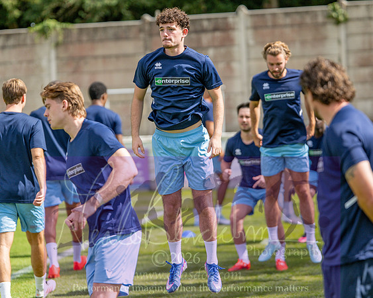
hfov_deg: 13.5
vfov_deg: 10.8
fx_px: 1579
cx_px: 186
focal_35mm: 143
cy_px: 149
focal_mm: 85
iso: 160
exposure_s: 1/6400
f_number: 1.6
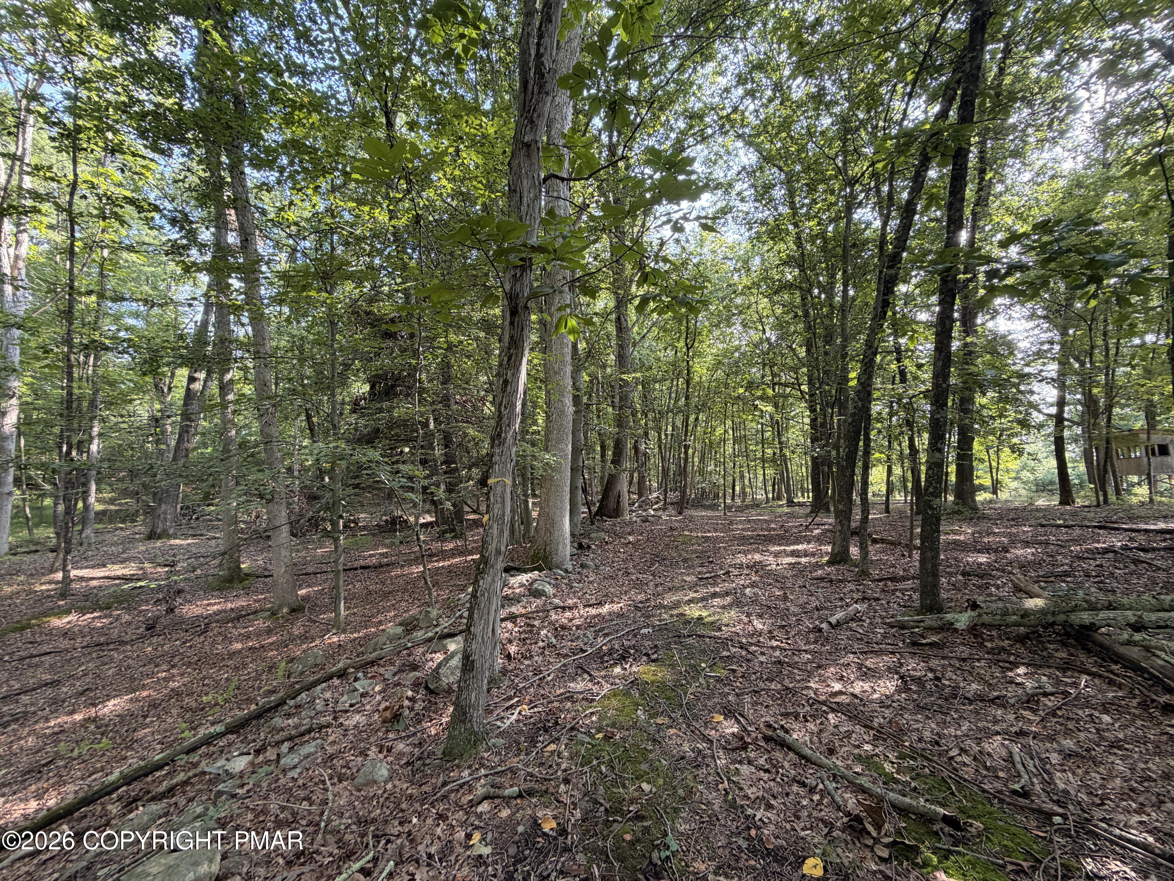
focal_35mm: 14
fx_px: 475
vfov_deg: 85.7
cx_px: 587
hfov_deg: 102.1
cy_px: 440
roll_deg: +2.3
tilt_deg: +5.8
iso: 125
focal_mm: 2.22
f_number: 2.2
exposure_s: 1/121
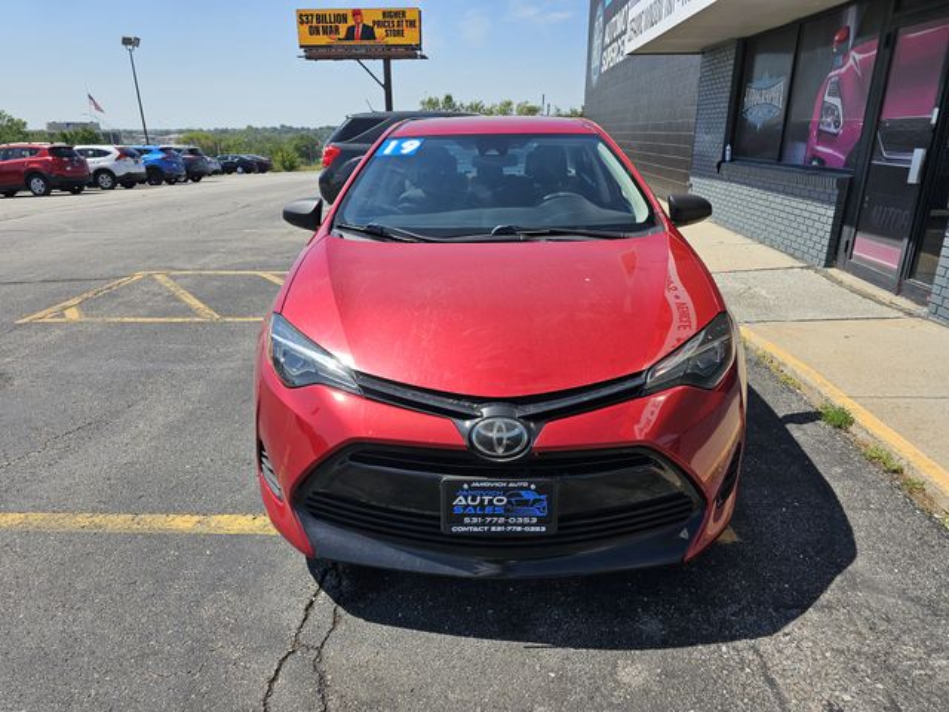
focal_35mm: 23
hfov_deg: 73.9
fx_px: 631
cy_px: 356
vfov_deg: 58.9
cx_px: 474
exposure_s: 1/748
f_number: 1.7
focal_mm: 6.3
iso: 10
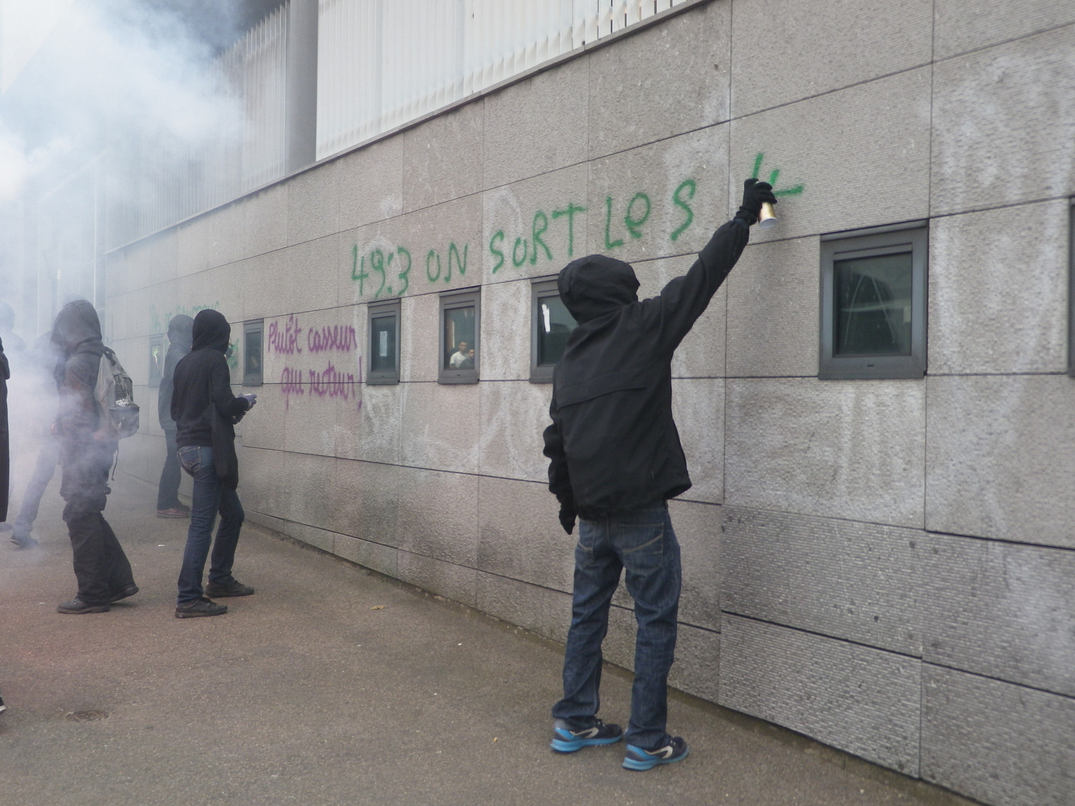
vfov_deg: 36.8
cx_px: 538
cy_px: 403
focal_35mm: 39
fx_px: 1211
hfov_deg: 47.9
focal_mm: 7
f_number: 4
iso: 80
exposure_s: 1/160
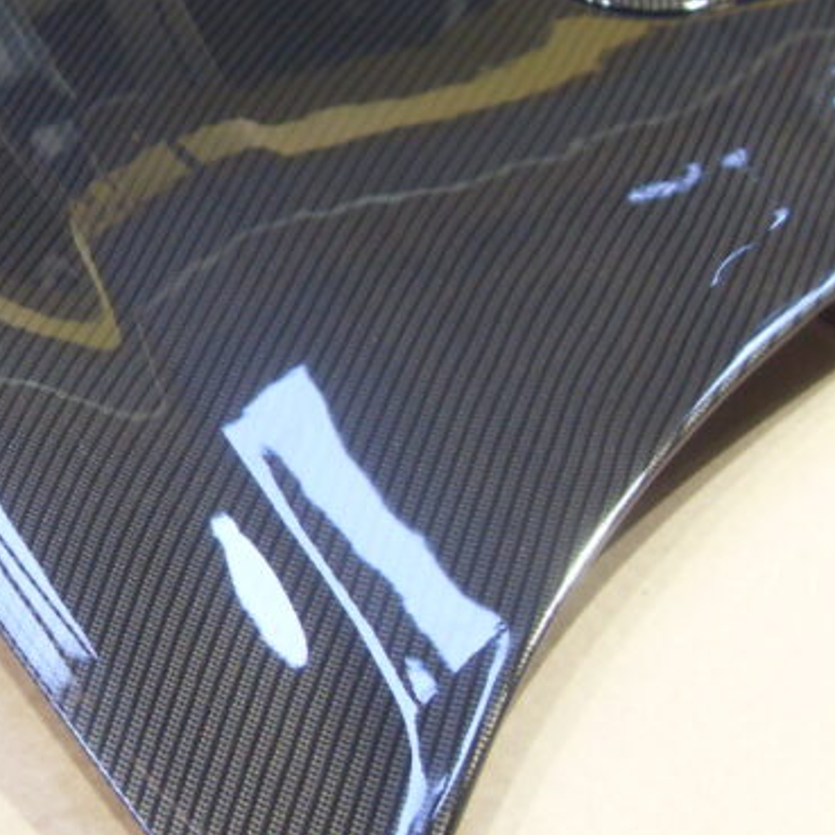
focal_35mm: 67
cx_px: 421
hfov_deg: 25.7
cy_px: 278
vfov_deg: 25.6
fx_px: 1828
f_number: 2.8
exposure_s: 1/10
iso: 200
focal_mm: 6.3
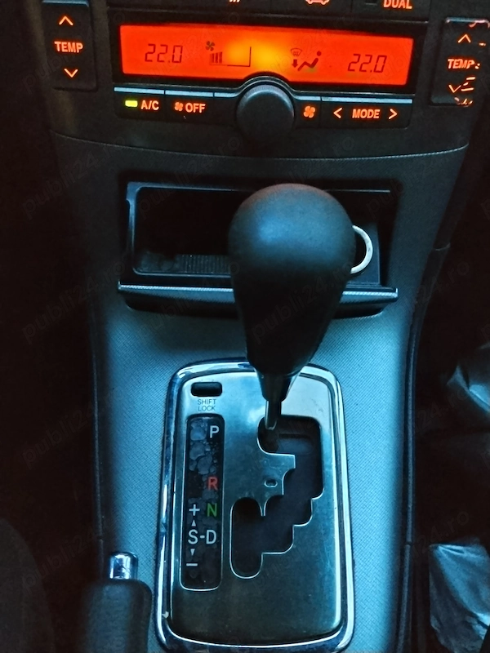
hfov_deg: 48.2
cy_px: 326
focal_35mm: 29
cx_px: 245
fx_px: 547
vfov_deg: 61.7
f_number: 1.8
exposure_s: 1/9.3
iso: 4000
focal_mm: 4.22
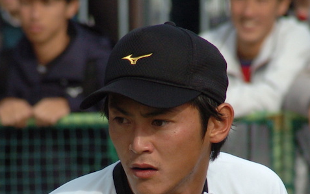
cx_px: 109
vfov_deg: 1.6
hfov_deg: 2.6
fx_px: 6766
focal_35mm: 801
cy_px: 215
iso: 400
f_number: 8.5
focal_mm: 250
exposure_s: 1/500
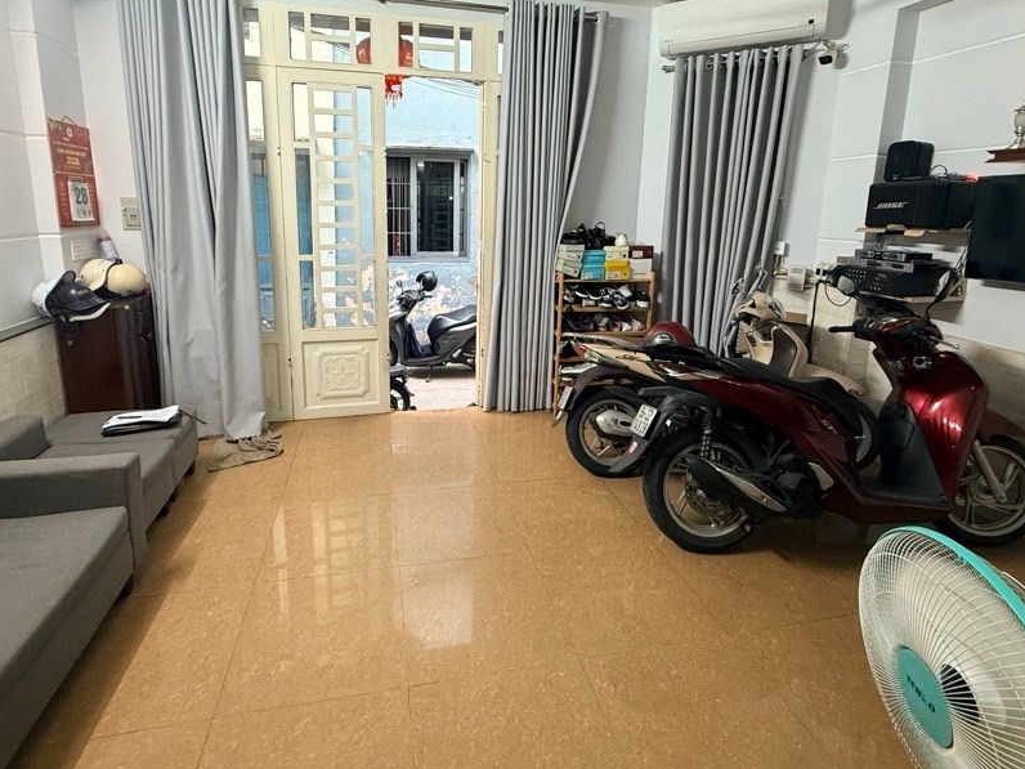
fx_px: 533
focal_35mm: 18
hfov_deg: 87.7
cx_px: 482
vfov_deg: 70.7
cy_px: 300
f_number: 2.2
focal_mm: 2.22
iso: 320
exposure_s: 1/50
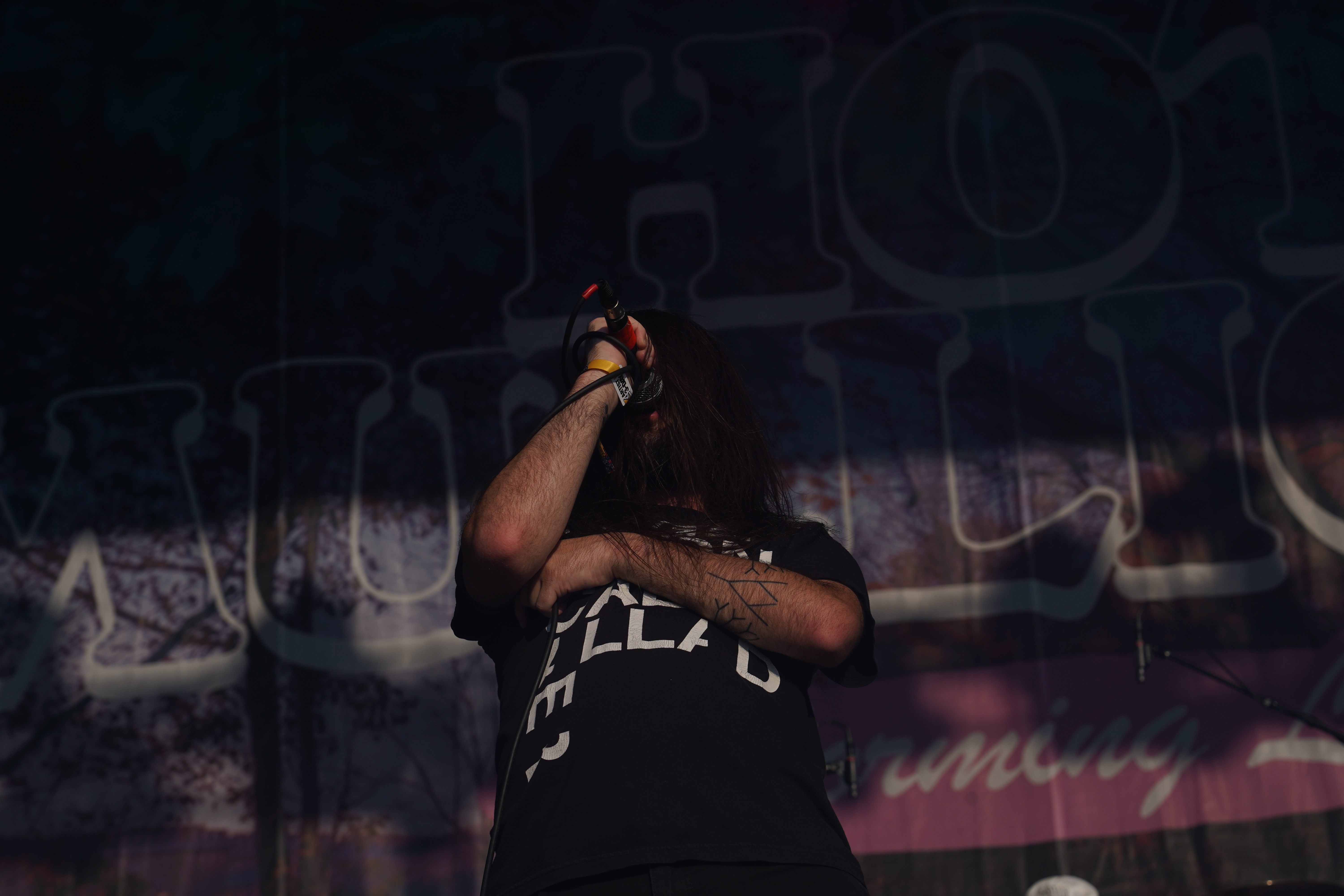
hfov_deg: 20.2
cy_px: 448
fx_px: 3770
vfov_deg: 13.6
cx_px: 672
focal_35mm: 101
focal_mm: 101
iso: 100
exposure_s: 1/1000
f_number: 8
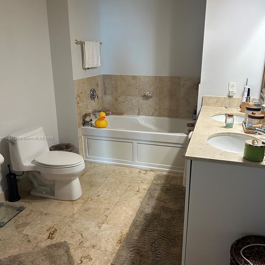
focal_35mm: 31
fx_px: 268
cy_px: 138
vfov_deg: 52.5
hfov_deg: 52.5
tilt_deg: -18.4
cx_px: 133
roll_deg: -0.1
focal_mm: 5.7
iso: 160
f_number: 1.5
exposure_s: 1/60
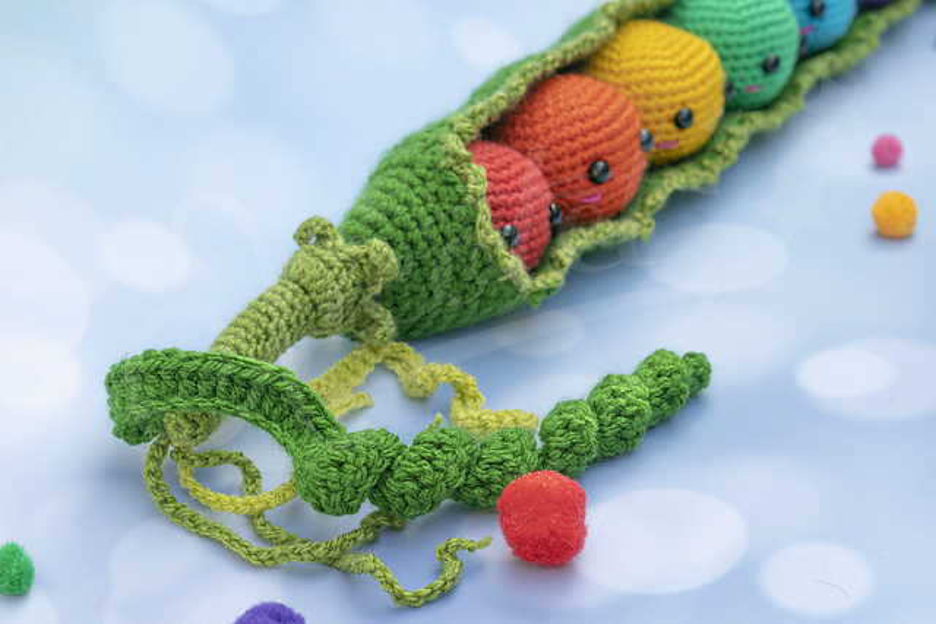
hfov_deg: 27.0
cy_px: 312
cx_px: 468
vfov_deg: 18.2
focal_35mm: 75
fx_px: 1950
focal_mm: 50
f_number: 6.3
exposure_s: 1/125
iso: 100
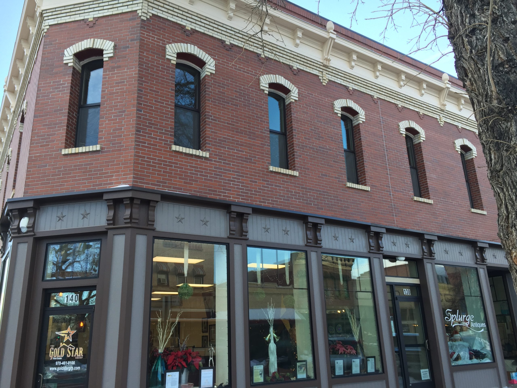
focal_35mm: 29
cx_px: 258
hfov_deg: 61.7
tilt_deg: +18.8
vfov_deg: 48.2
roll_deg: +3.6
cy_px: 194
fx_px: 433
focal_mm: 4.15
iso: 32
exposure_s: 1/120
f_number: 2.2
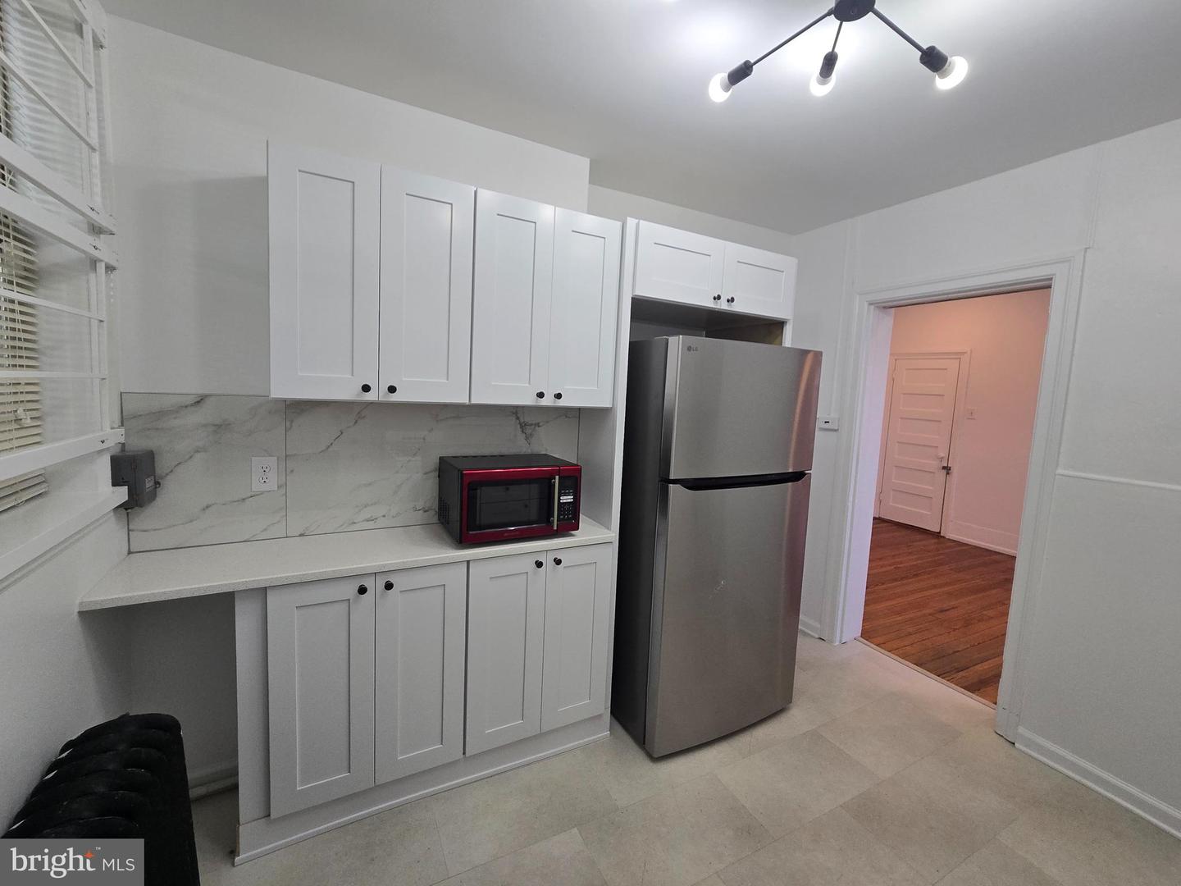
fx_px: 444
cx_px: 590
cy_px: 443
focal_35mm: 13
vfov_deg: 89.9
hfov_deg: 106.2
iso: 100
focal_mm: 2.2
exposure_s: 1/120
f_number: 2.2
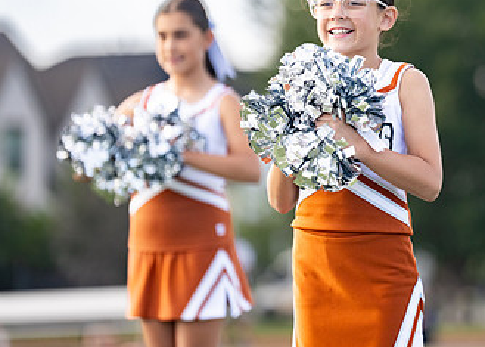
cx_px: 376
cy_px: 124
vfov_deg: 4.6
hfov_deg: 6.5
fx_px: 4298
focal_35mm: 312
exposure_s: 1/2500
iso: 400
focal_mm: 160
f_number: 2.8
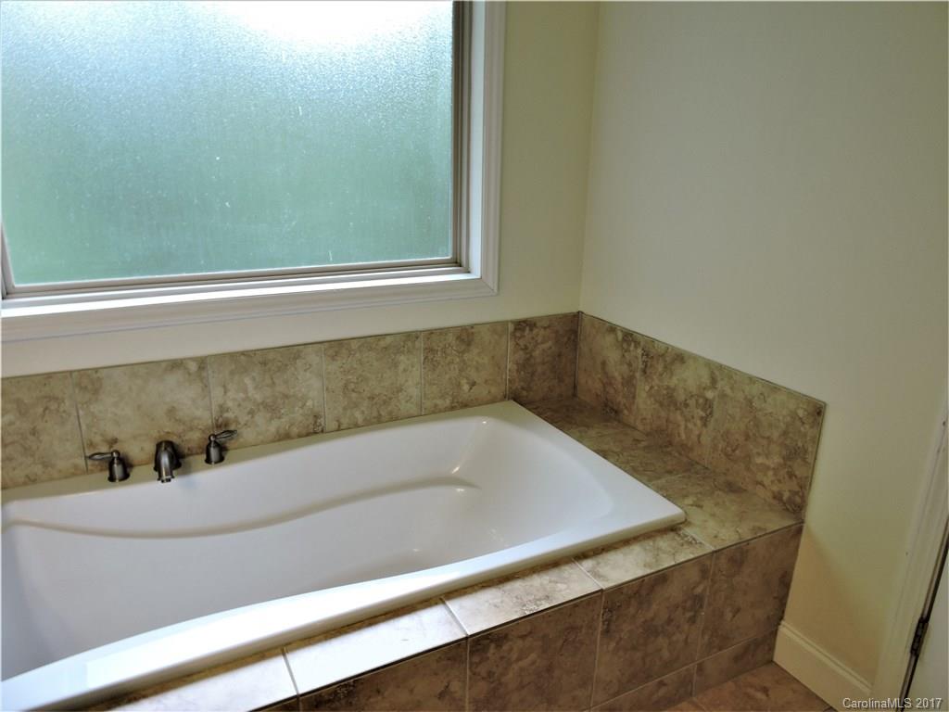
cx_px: 474
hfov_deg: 71.6
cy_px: 356
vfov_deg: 56.8
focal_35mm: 24
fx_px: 658
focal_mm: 4.3
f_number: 3.3
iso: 100
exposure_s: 1/40
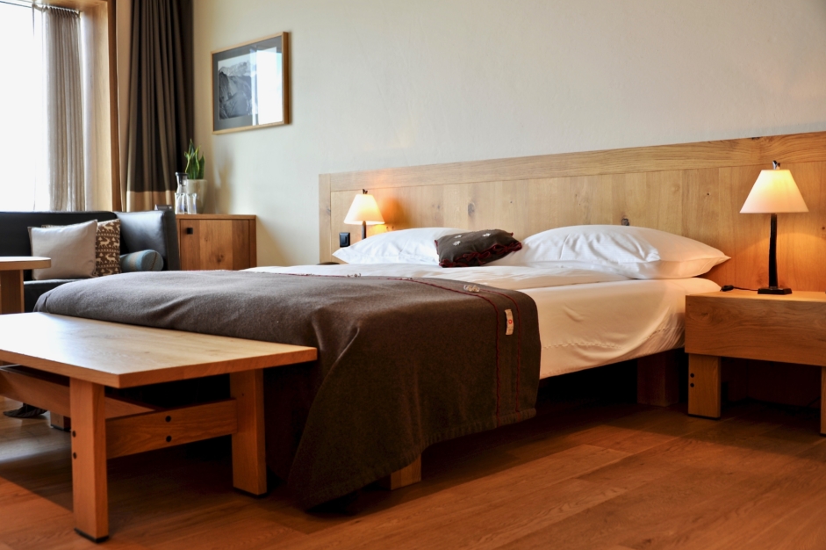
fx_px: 848
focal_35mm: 37
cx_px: 383
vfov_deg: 35.9
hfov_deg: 51.9
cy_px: 268
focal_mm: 34
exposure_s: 1/40
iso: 250
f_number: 3.8
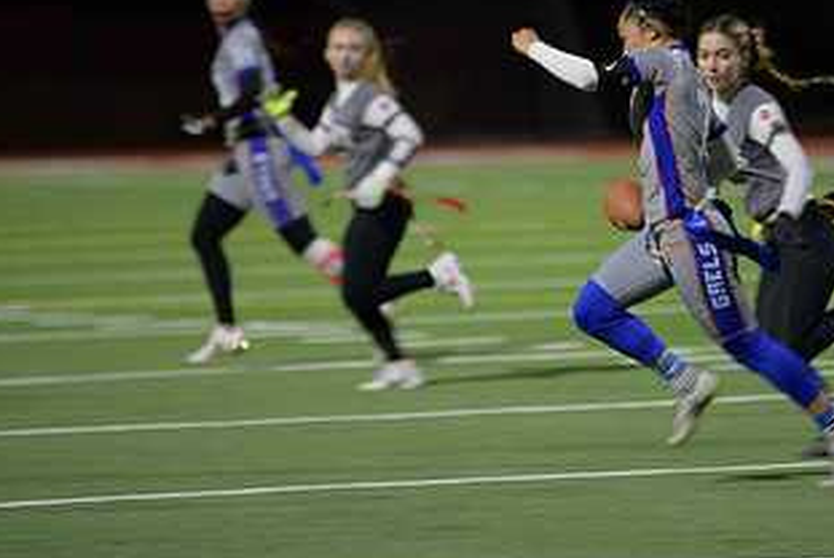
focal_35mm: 373
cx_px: 507
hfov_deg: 5.5
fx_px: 8649
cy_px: 245
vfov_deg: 3.7
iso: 720
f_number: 2.8
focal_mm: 200
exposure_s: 1/200
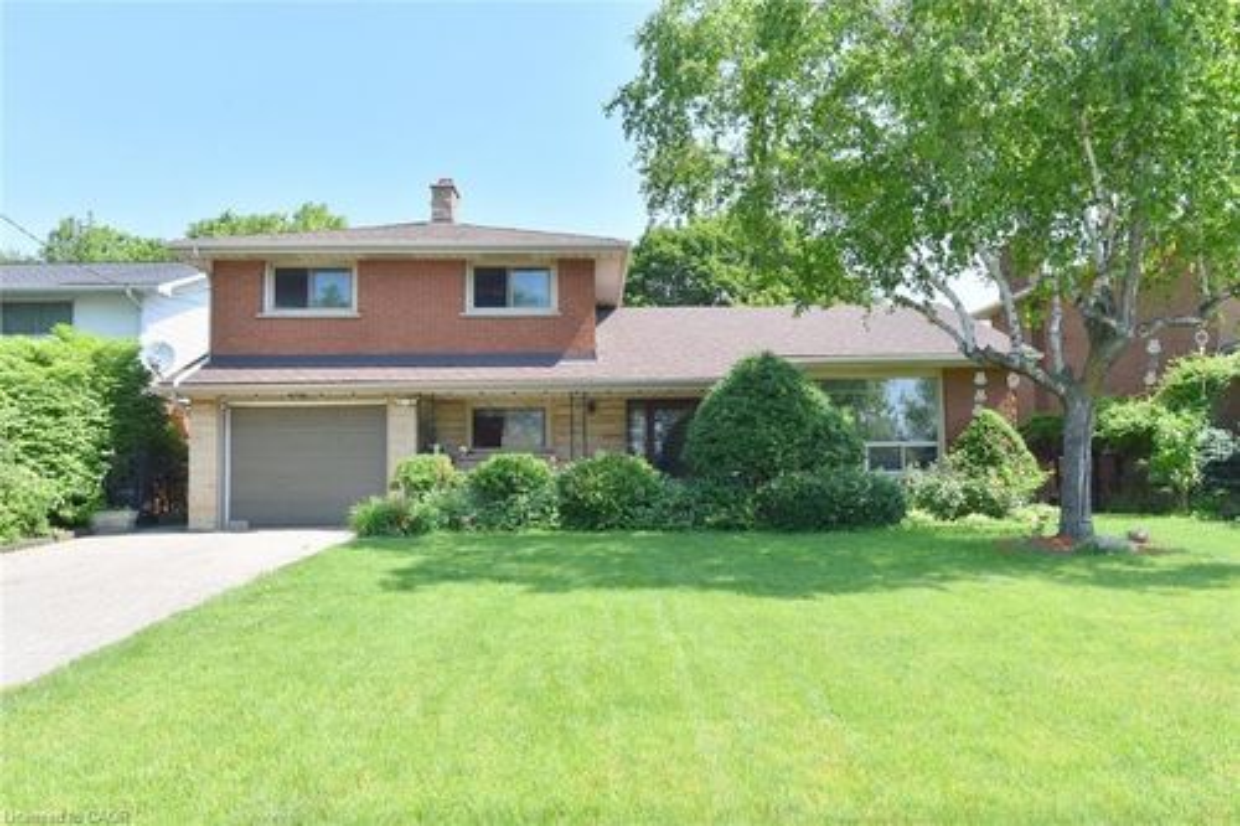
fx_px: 757
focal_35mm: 22
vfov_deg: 57.2
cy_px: 413
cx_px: 620
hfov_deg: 78.6
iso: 500
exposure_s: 1/500
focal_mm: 22
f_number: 11
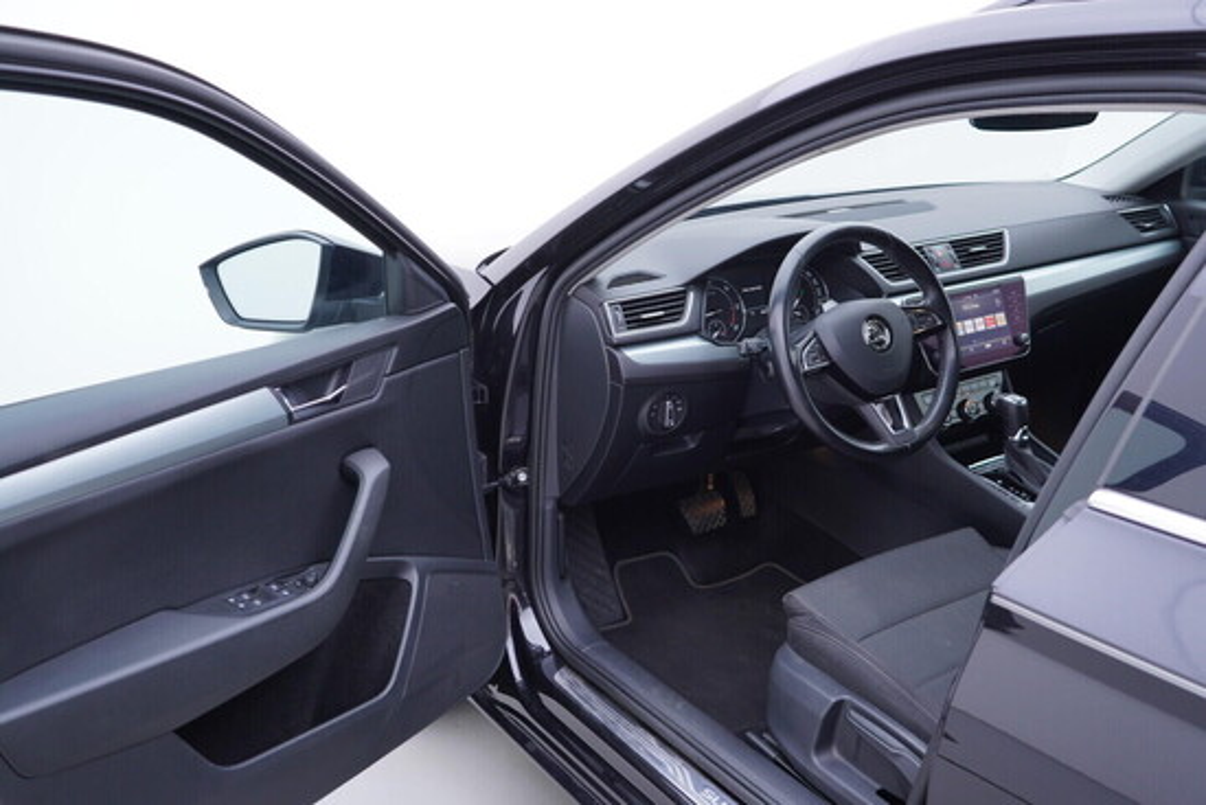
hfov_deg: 53.1
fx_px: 1206
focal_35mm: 36
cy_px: 402
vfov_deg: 36.9
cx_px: 603
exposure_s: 1/40
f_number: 2.8
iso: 125
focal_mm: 24
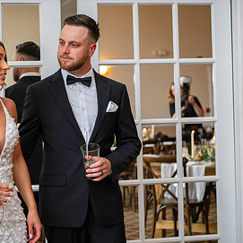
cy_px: 112
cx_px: 86
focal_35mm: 100
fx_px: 794
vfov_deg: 17.4
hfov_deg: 17.4
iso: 800
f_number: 2.8
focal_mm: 55
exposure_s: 1/125
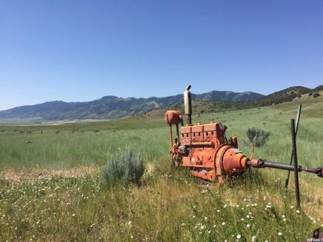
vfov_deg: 48.2
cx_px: 162
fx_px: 271
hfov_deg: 61.7
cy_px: 121
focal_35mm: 29
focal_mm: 4.15
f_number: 2.2
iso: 32
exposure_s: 1/1980
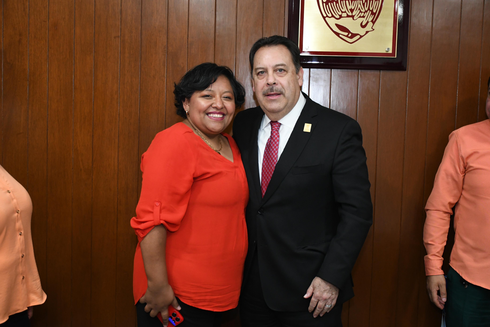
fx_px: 653
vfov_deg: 28.1
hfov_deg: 41.1
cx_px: 245
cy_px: 164
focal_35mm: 48
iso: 2500
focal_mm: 32
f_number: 4
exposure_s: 1/125
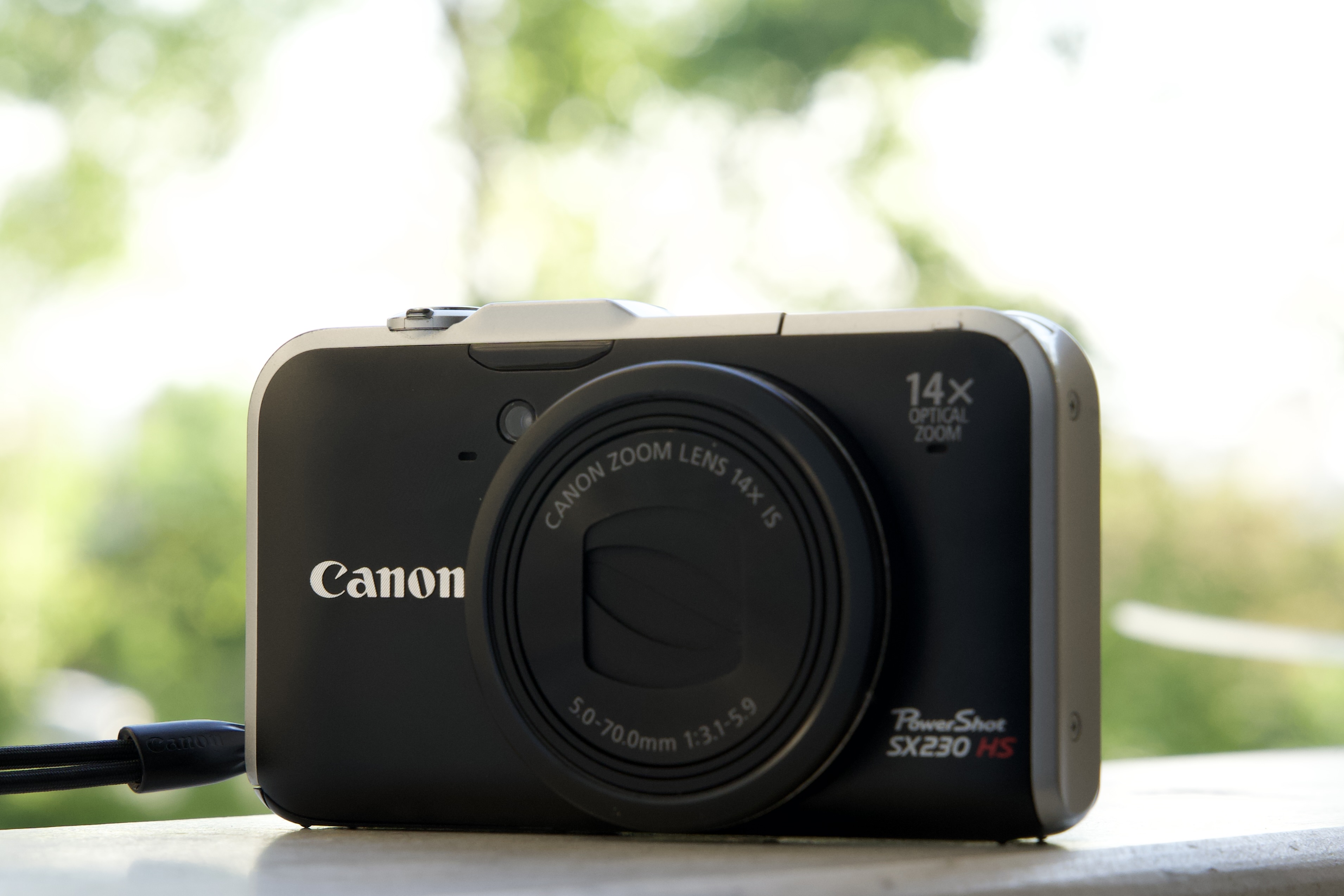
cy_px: 448
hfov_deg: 19.5
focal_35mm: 105
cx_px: 672
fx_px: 3920
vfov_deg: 13.0
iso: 800
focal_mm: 70
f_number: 9
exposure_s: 1/125
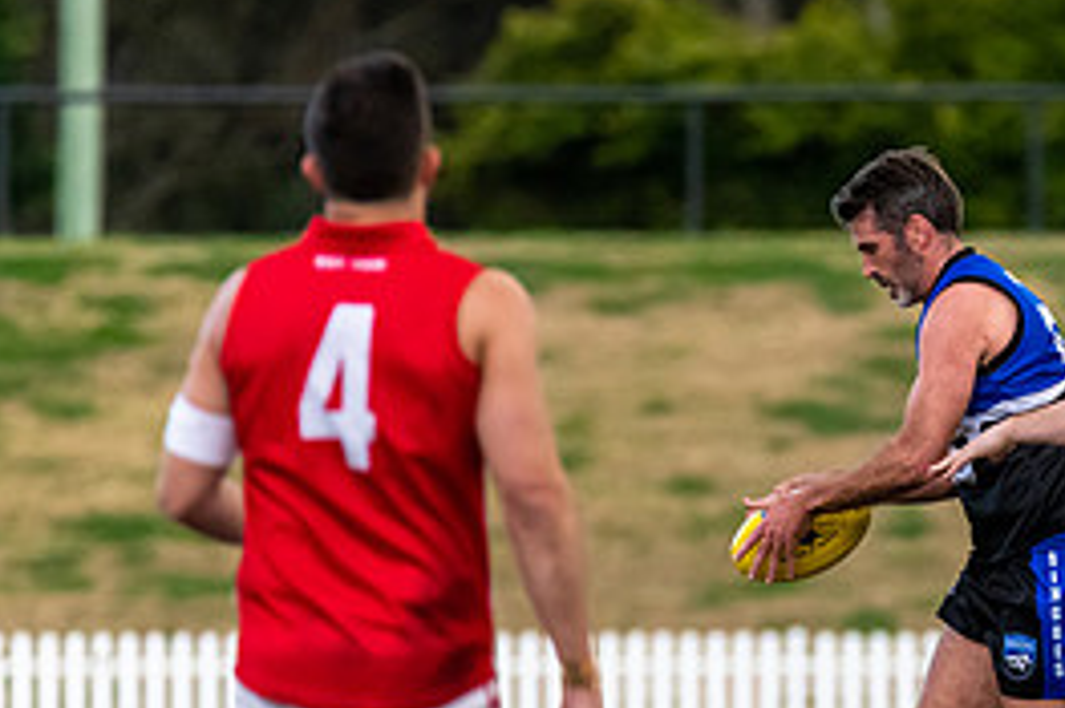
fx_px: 29002
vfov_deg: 1.4
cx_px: 1062
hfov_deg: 2.1
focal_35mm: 981
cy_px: 489
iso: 2500
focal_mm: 420
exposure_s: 1/1600
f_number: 6
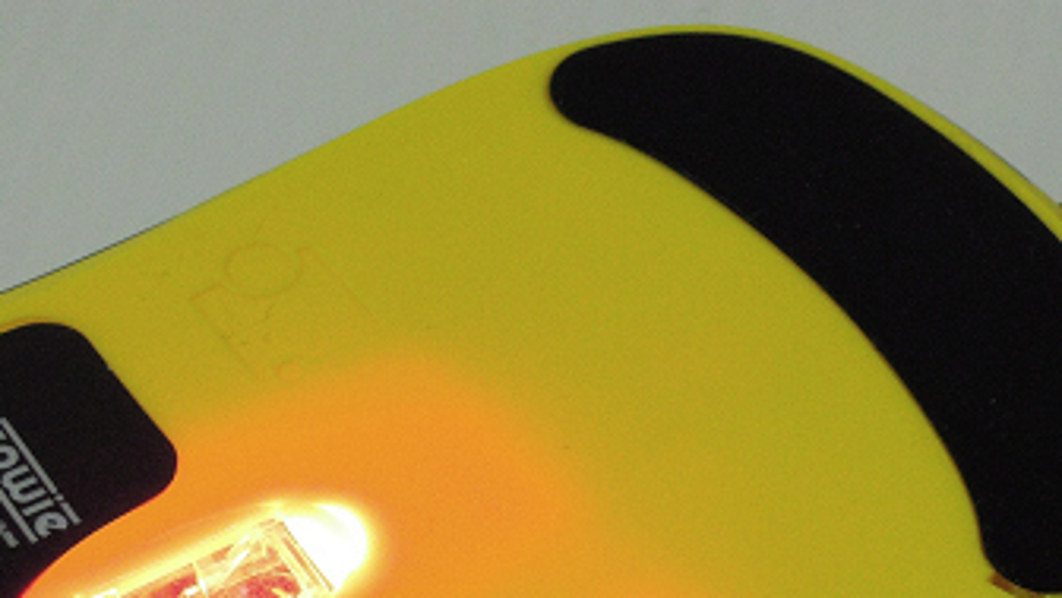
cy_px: 645
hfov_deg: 13.4
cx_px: 578
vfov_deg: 7.5
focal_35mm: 160
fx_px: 4506
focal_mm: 13.8
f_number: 4.7
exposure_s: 1/25
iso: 400
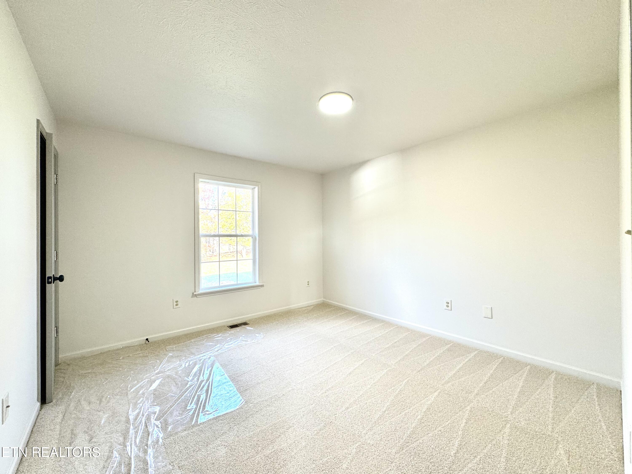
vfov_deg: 85.7
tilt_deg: -0.1
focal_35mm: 14
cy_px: 237
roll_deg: +0.8
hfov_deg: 102.1
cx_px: 316
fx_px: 256
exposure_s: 1/120
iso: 125
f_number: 2.2
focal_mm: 2.22
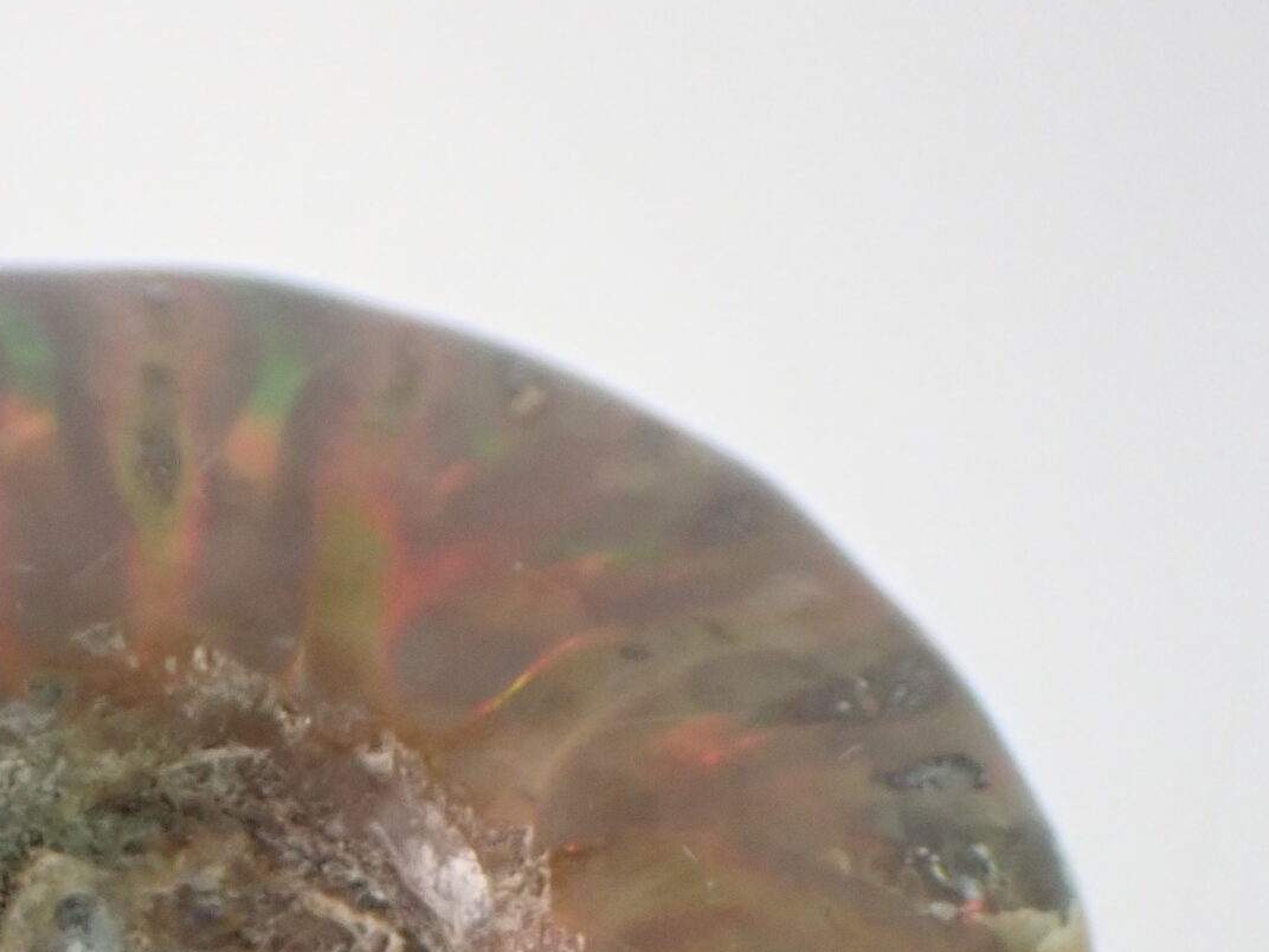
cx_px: 66
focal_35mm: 148
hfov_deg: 13.2
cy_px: 1108
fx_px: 5426
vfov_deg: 9.9
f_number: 3.6
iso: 800
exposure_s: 1/200
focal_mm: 11.09
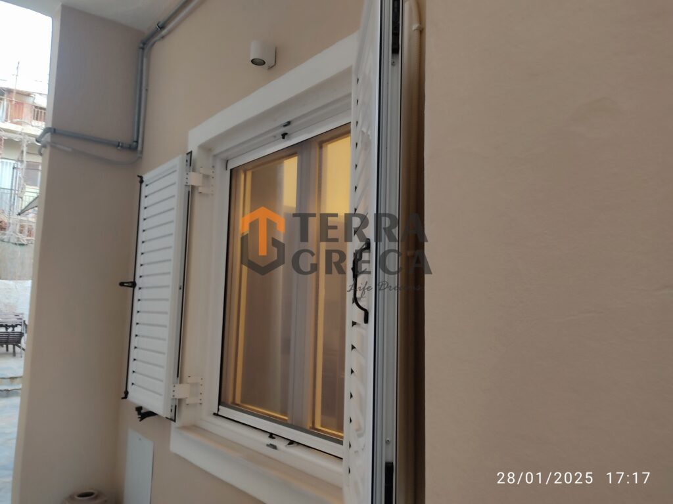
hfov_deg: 67.3
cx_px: 336
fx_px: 505
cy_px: 252
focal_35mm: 26
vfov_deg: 53.1
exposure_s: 1/30
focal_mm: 4.74
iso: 193
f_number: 1.79
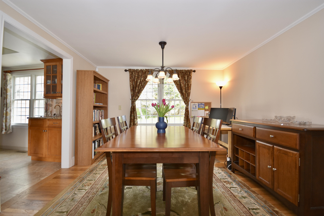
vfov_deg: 77.3
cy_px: 108
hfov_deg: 100.4
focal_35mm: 15
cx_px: 162
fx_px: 135
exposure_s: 1/60
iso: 250
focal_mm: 10
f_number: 4
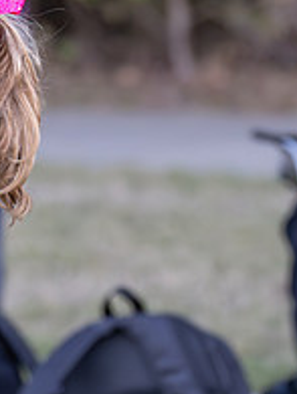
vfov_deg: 4.4
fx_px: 5097
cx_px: -152
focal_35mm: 447
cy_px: 165
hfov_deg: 3.3
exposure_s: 1/1600
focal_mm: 100
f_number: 2.8
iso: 1600
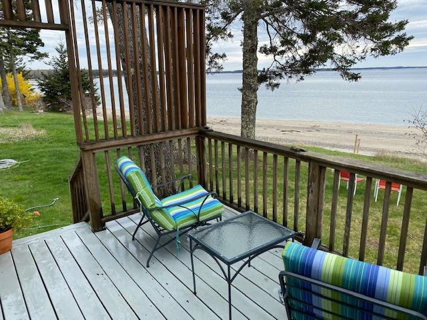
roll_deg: +1.7
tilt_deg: -14.2
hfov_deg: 67.3
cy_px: 160
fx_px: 321
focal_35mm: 26
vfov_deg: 53.1
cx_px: 214
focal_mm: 4.25
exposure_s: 1/1170
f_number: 1.8
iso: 32
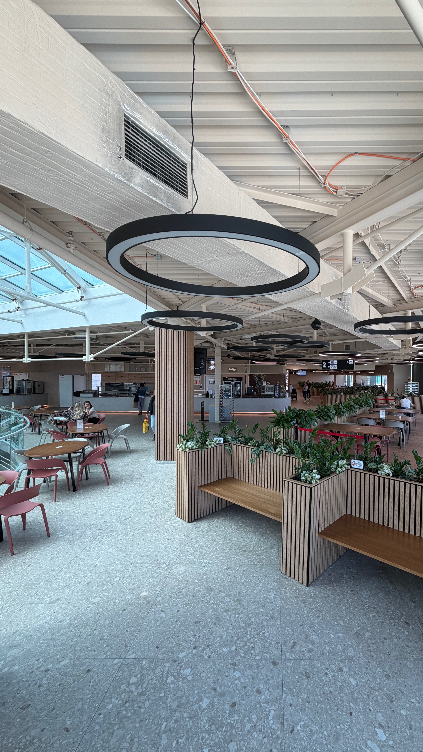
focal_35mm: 16
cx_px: 275
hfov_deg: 65.7
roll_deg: -0.3
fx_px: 319
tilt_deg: -1.4
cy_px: 385
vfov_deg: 99.4
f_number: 2.2
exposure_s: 1/121
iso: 50
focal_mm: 2.22
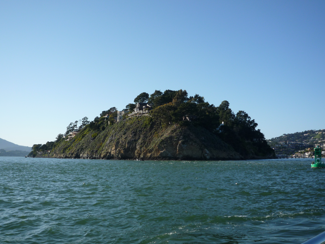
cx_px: 162
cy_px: 122
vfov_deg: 34.3
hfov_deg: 44.8
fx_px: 394
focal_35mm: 42
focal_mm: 7.3
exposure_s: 1/640
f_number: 4.1
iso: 100
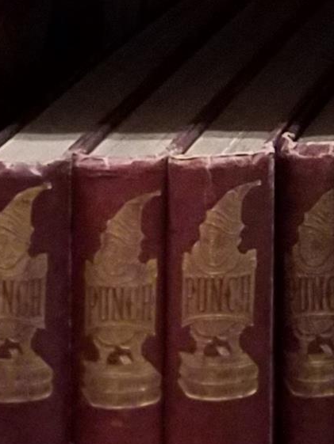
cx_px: 937
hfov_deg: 8.3
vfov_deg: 10.7
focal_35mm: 157
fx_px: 2019
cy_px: -622
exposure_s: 1/17
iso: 320
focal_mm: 3.6
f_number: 1.9
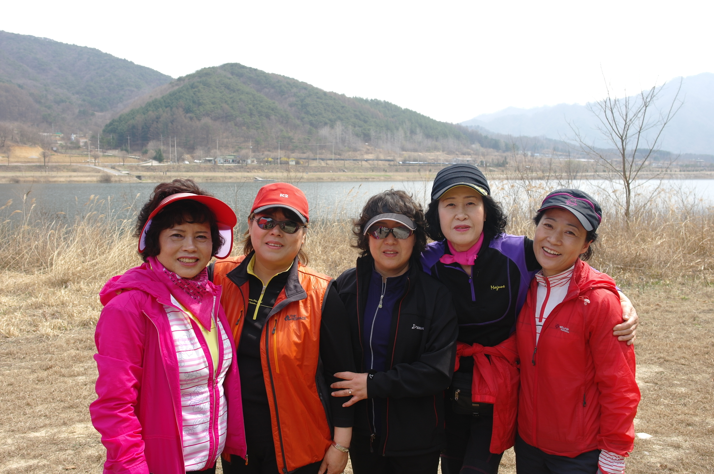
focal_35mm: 30
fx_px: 594
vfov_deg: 43.5
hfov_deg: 62.0
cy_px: 237
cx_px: 357
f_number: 5.6
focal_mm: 20
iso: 100
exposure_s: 1/100
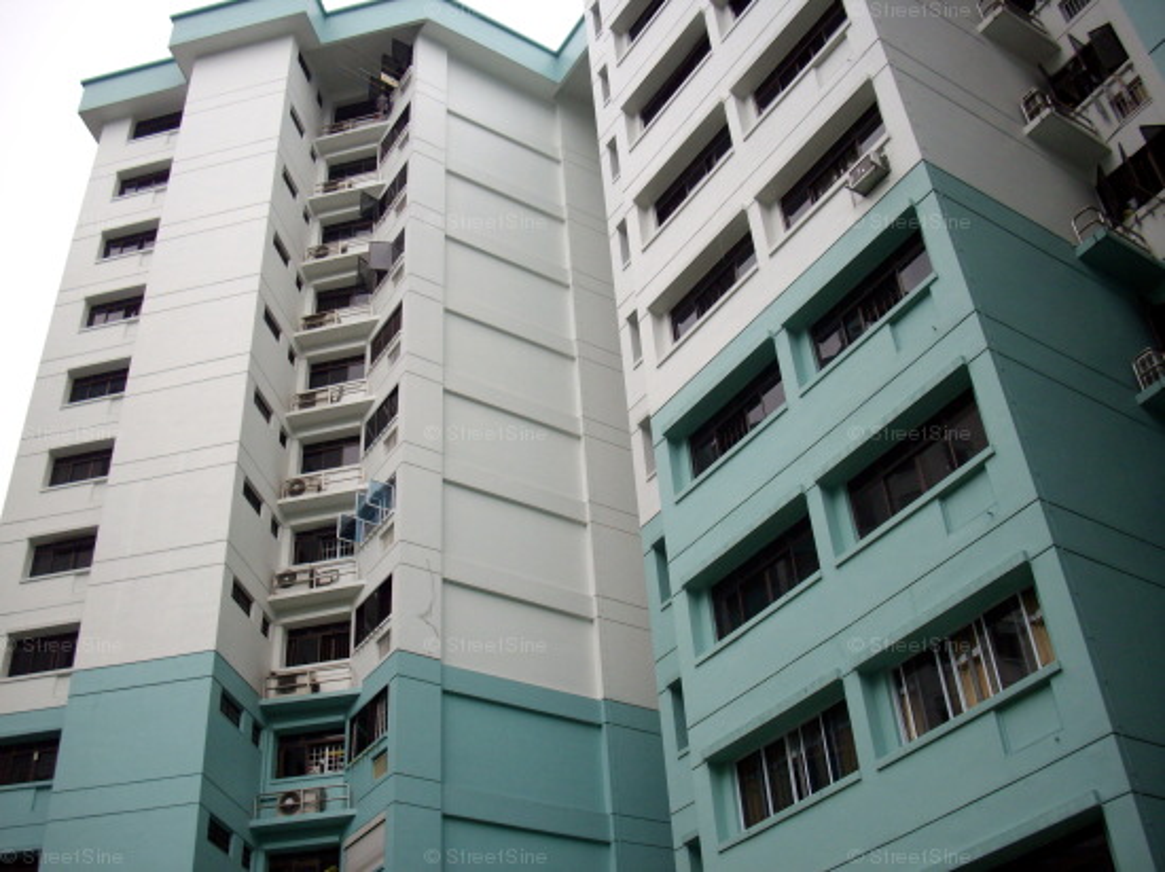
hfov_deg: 50.2
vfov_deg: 38.6
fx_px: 1245
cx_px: 582
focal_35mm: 37
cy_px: 436
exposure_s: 1/125
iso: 114
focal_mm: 6.2
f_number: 2.8
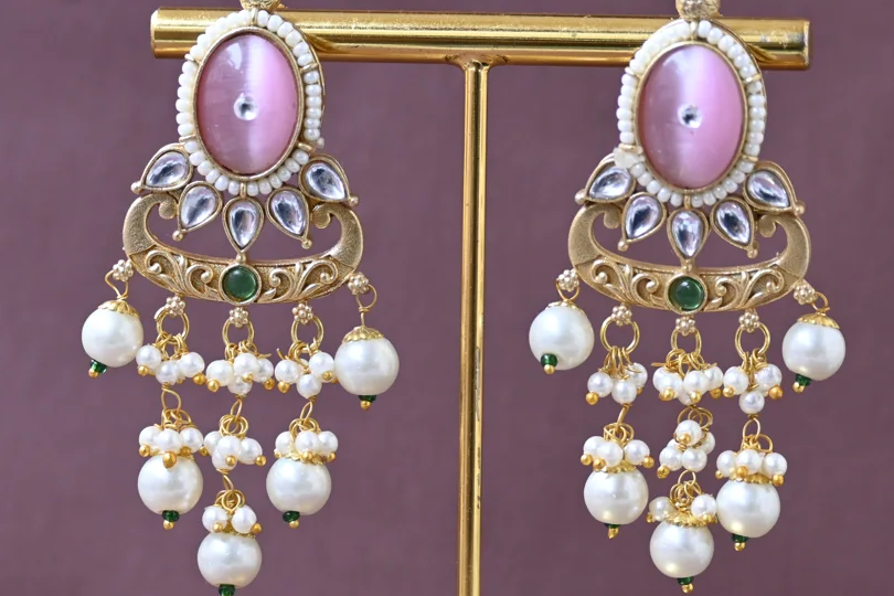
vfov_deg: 4.9
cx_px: 472
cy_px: 273
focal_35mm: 278
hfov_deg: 7.4
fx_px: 6897
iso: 1600
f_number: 5.3
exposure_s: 1/125
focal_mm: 125
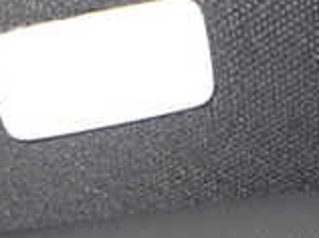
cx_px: 180
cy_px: 329
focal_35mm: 114
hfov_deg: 17.3
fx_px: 1049
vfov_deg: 12.5
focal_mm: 5.4
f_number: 2.3
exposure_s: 1/25
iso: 1600
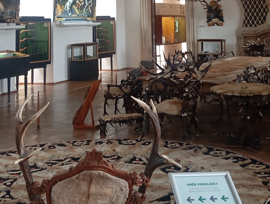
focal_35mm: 67
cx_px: 138
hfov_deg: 28.9
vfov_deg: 20.7
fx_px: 523
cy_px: -35
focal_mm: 4.22
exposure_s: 1/33.3
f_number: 1.8
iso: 1107
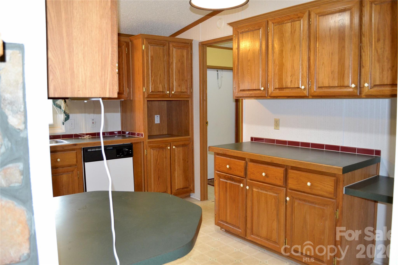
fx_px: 332
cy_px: 132
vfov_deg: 43.6
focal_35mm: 30
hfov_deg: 61.9
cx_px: 199
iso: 2200
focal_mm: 20
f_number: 3.8
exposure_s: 1/60
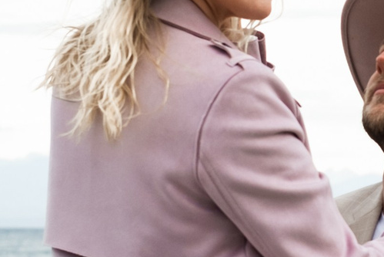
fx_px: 2902
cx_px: 490
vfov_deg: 5.1
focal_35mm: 272
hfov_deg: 7.5
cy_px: 176
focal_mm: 35
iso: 160
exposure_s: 1/250
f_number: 3.6
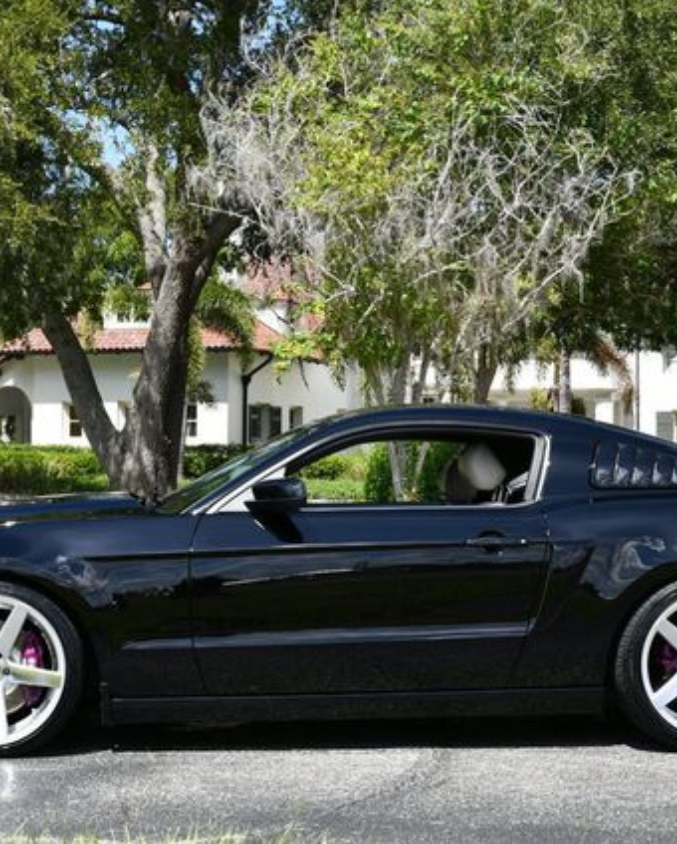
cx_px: 362
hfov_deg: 22.5
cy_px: 420
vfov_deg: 27.9
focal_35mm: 68
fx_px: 1701
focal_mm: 24
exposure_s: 1/250
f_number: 8
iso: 140
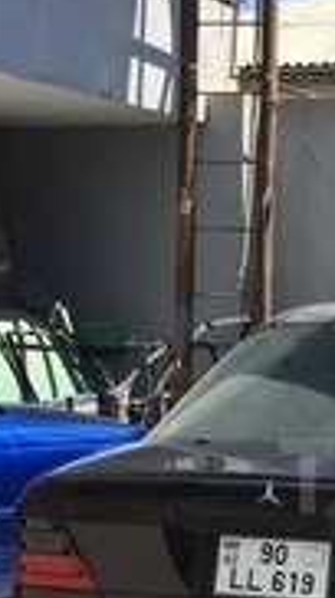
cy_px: 476
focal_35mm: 86
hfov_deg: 13.1
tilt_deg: -6.5
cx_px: 532
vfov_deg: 24.4
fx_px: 1362
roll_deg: -1.1
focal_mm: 4.15
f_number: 2.2
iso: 32
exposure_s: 1/1412
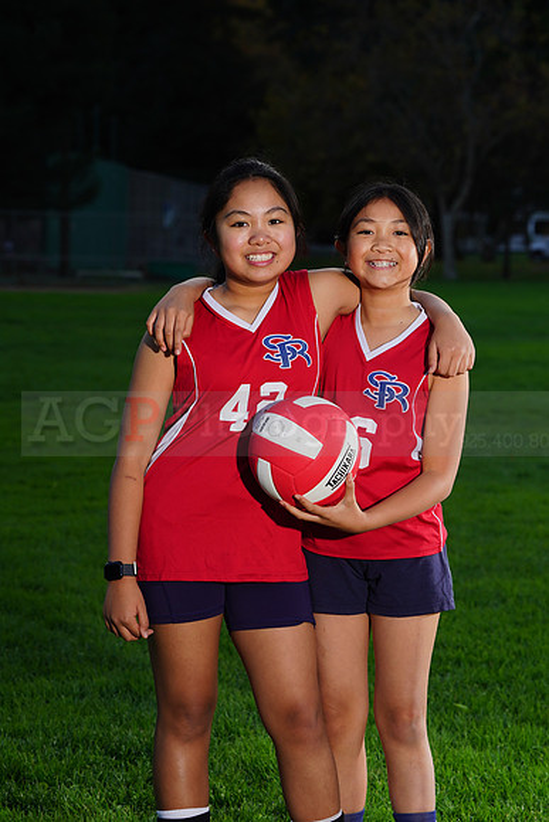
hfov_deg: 10.0
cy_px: 411
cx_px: 274
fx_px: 3132
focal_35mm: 137
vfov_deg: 15.0
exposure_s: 1/250
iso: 200
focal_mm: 137
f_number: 9
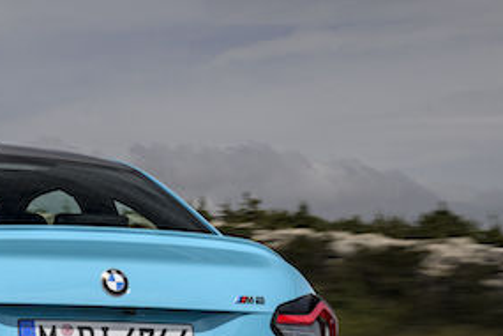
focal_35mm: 155
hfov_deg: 13.0
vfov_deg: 8.8
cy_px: 330
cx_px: -23
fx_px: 2166
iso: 32
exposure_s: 1/15
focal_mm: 52
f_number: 14
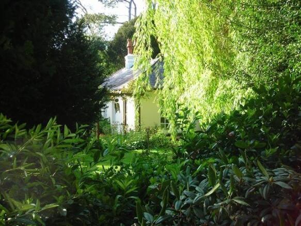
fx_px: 330
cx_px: 150
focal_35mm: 38
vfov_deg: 37.7
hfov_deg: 49.0
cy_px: 113
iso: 50
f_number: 3.2
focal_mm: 6.3
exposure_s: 1/80.4
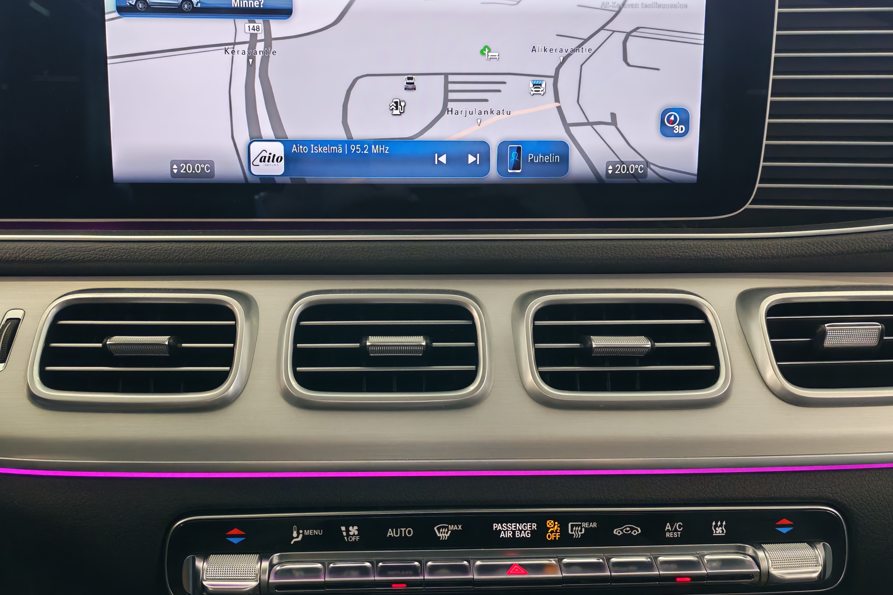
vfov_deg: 36.8
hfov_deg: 53.1
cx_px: 424
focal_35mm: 36
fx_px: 893
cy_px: 264
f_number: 1.9
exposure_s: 1/100
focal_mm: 6.12
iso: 640
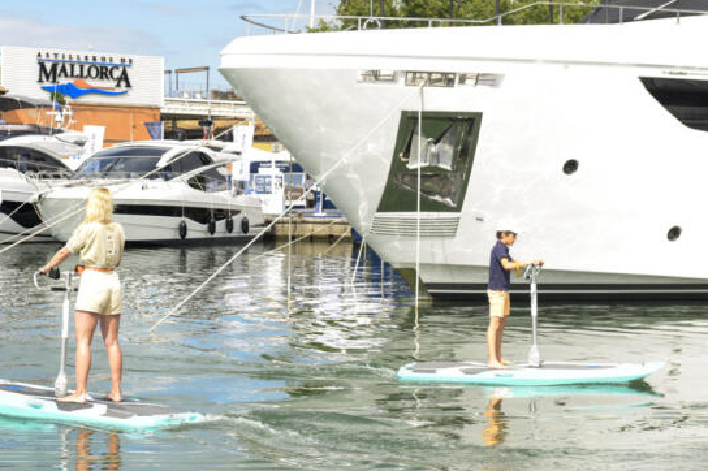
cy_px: 202
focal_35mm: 85
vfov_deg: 16.0
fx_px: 1671
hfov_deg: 23.9
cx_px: 282
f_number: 7.1
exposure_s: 1/400
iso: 200
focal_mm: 66
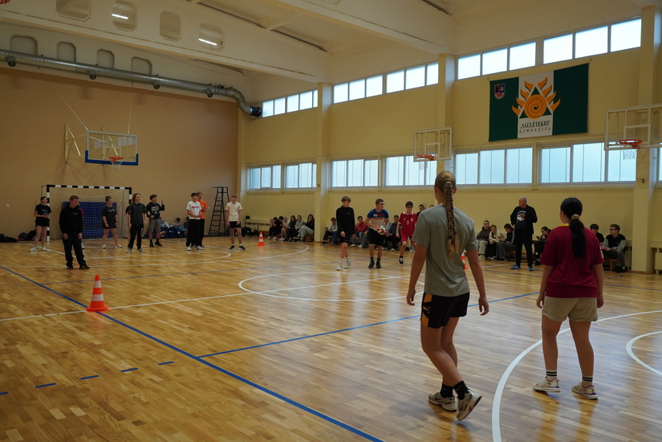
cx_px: 331
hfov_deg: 61.9
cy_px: 221
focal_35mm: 30
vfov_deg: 43.6
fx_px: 552
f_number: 4
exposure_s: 1/160
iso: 640
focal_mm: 20
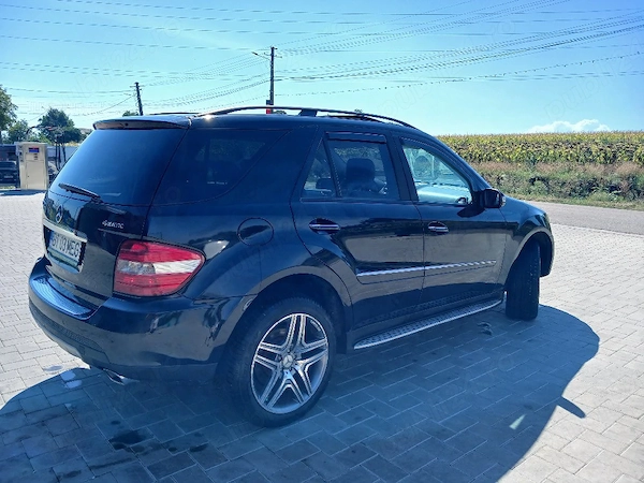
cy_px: 242
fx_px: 502
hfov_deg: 65.3
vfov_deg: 51.4
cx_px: 322
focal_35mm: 27
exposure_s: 1/385
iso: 20
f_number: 1.8
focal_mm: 3.98
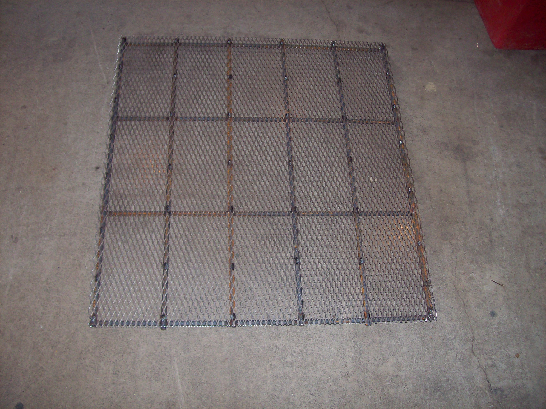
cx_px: 273
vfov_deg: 39.6
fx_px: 568
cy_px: 204
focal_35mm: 36
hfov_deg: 51.4
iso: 80
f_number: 2.7
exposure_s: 1/64
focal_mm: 6
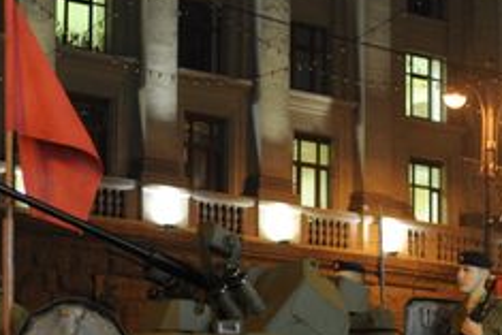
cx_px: 237
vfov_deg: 9.1
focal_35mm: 149
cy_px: 363
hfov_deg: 13.8
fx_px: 2079
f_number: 2.2
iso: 2000
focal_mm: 50
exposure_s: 1/160
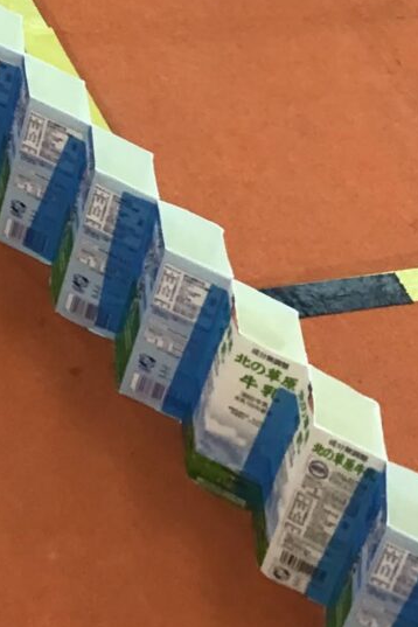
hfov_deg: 12.7
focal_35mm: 108
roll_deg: -19.9
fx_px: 1881
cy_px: 29
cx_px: 298
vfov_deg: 18.5
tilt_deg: -33.2
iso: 64
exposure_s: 1/33
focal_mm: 3.3
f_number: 2.4
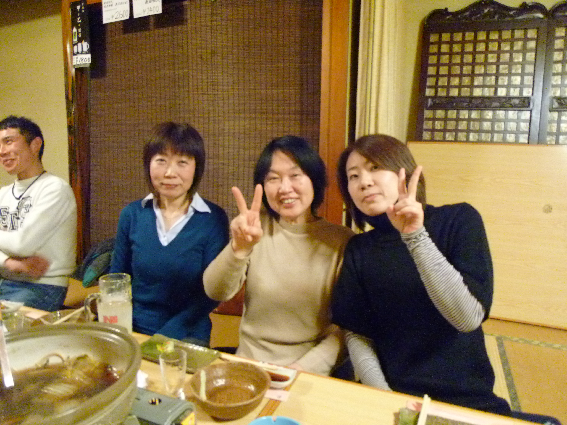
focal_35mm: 24
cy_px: 212
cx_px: 284
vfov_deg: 56.8
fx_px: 393
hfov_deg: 71.6
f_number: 2.2
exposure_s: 1/30
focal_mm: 4.3
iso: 800
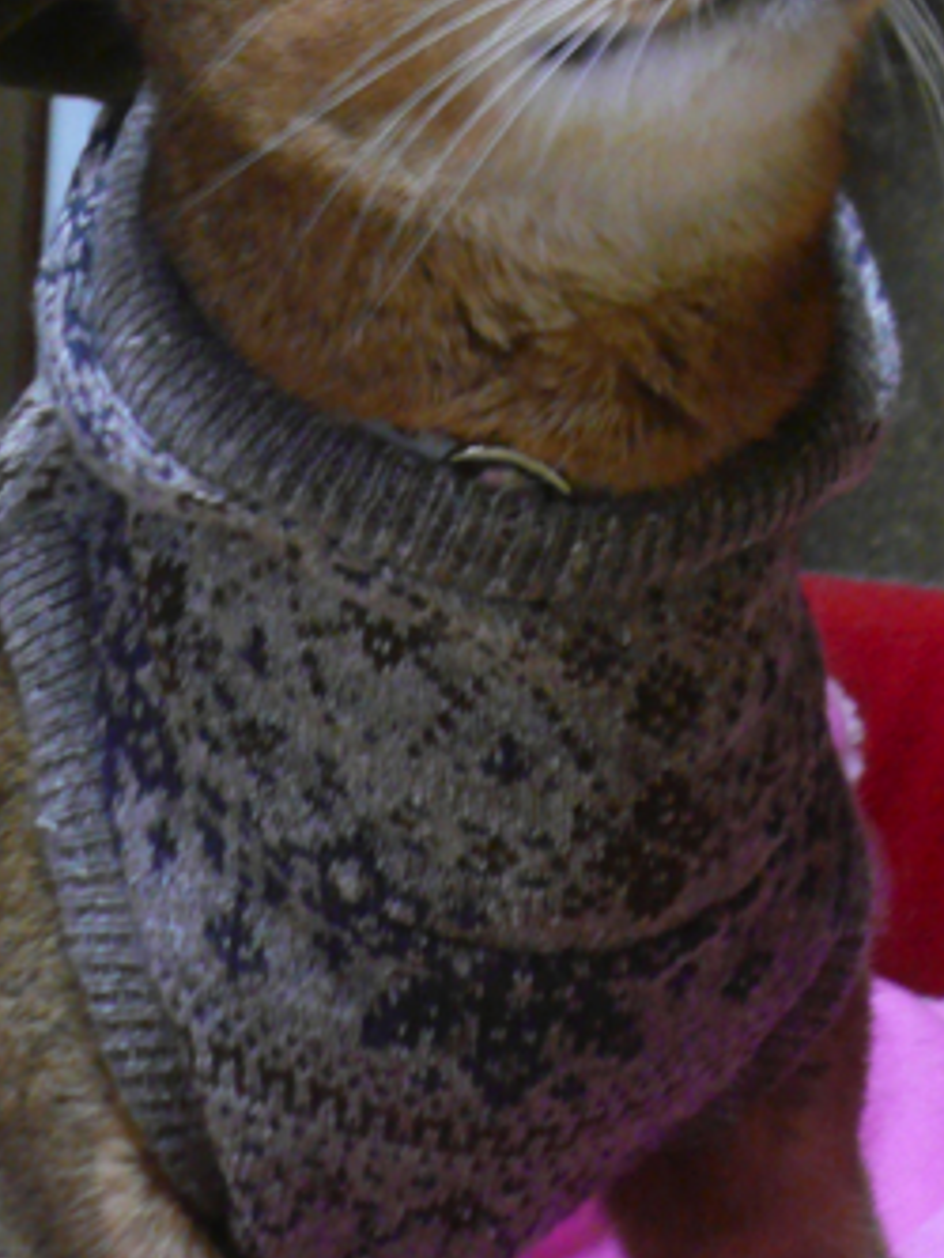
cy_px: 230
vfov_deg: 18.0
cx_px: 181
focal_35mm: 108
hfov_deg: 13.6
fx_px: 3924
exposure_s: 1/8
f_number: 3.1
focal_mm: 6.1
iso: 200
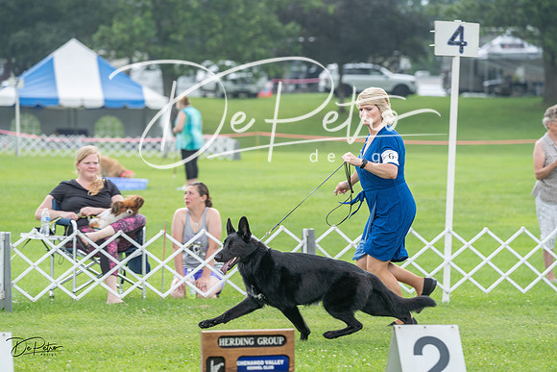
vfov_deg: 8.9
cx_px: 278
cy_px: 186
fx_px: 2383
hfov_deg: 13.3
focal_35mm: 154
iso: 400
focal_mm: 154
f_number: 4.5
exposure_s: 1/400
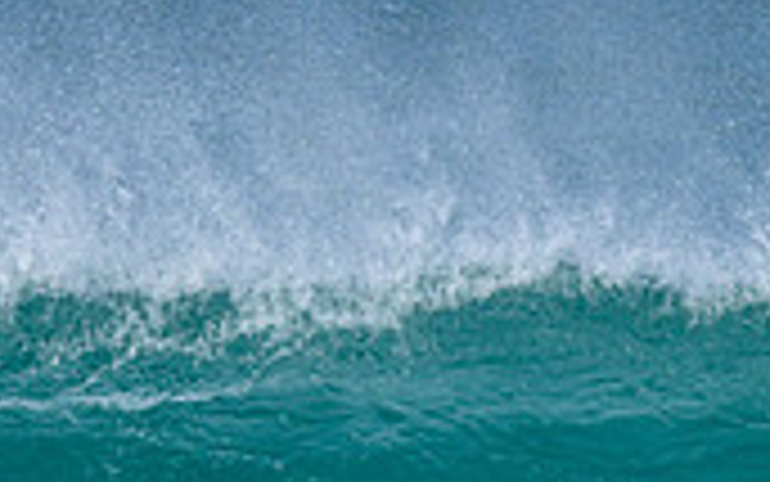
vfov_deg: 0.4
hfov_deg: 0.6
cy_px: 680
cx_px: -27
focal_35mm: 3554
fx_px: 74605
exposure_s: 1/2000
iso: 250
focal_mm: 800
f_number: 6.3
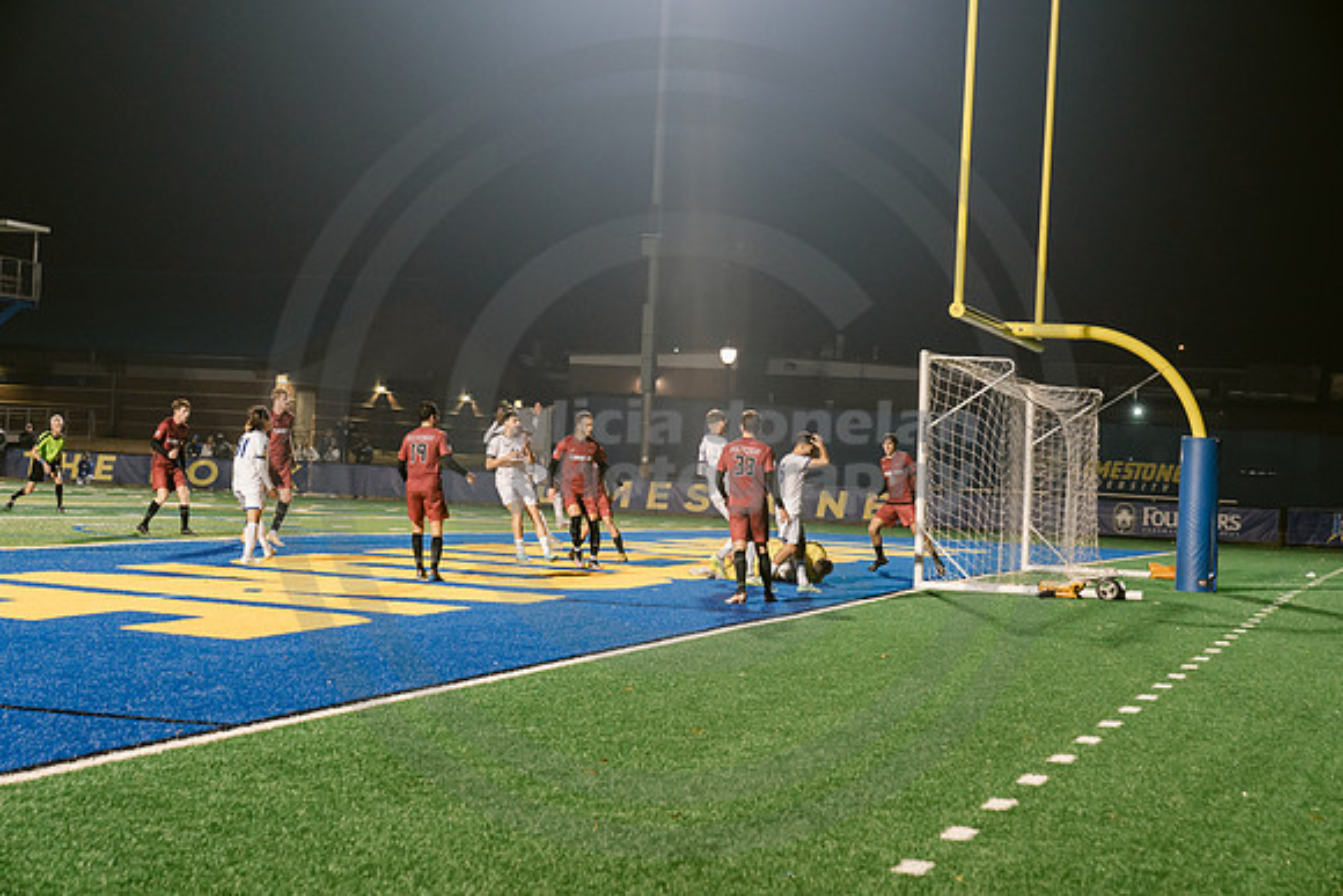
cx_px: 672
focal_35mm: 70
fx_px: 2612
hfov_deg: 28.8
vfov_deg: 19.5
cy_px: 448
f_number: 4.5
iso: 2500
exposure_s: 1/200
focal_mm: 70
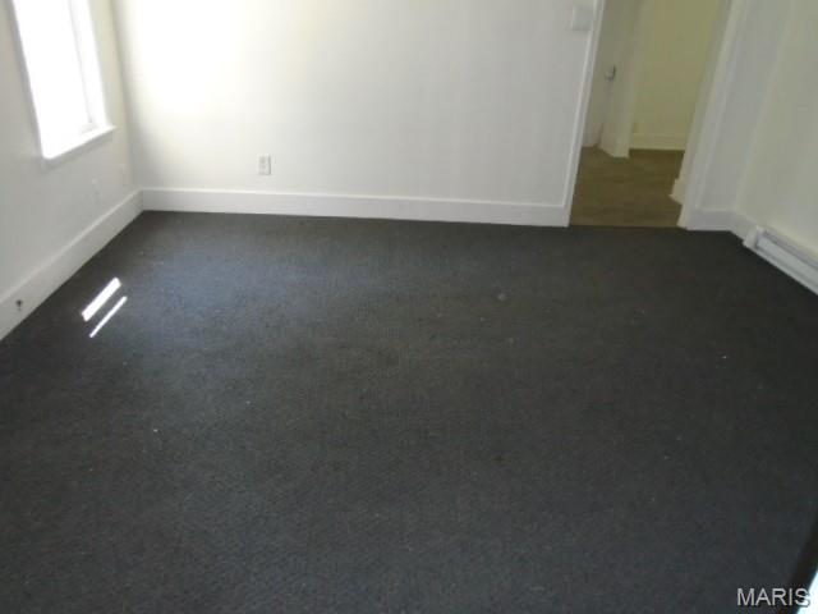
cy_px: 307
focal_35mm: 26
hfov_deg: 67.3
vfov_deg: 53.1
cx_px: 409
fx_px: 614
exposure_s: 1/50
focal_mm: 4.6
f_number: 3.2
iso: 400
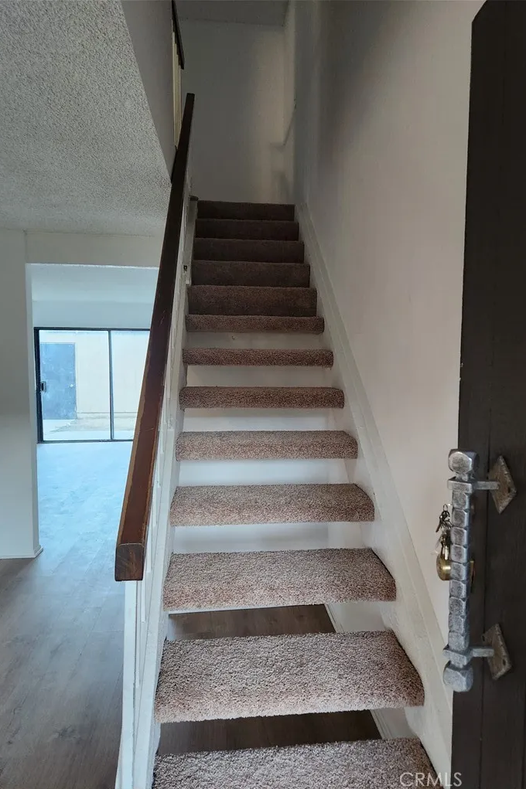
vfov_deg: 73.8
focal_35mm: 24
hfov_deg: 53.1
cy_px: 395
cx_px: 275
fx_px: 526
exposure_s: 1/120
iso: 500
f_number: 1.8
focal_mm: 5.4
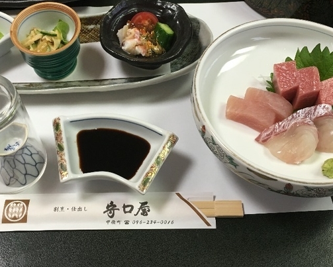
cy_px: 84
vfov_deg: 33.1
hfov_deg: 41.0
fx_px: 444
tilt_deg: -53.3
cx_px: 142
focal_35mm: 45
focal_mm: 4.15
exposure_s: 1/30
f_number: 2.2
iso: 100
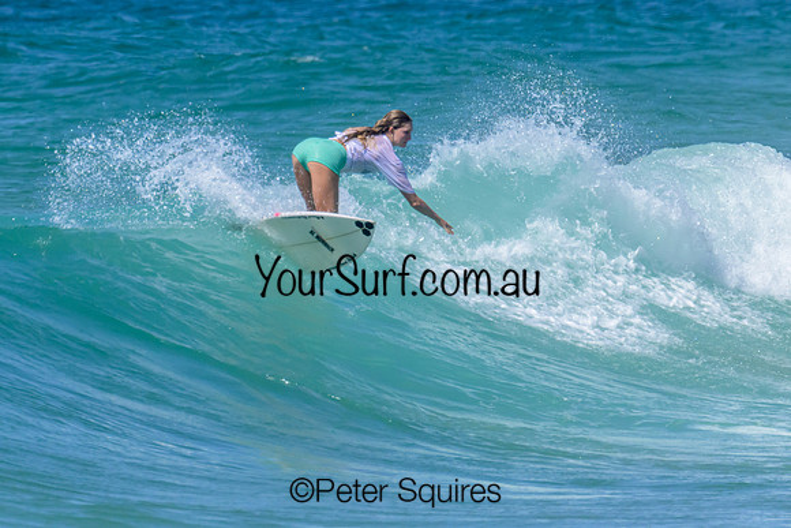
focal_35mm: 1100
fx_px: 24166
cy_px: 165
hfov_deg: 1.9
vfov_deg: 1.3
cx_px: 247
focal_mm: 800
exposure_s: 1/2000
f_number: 16
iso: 1800
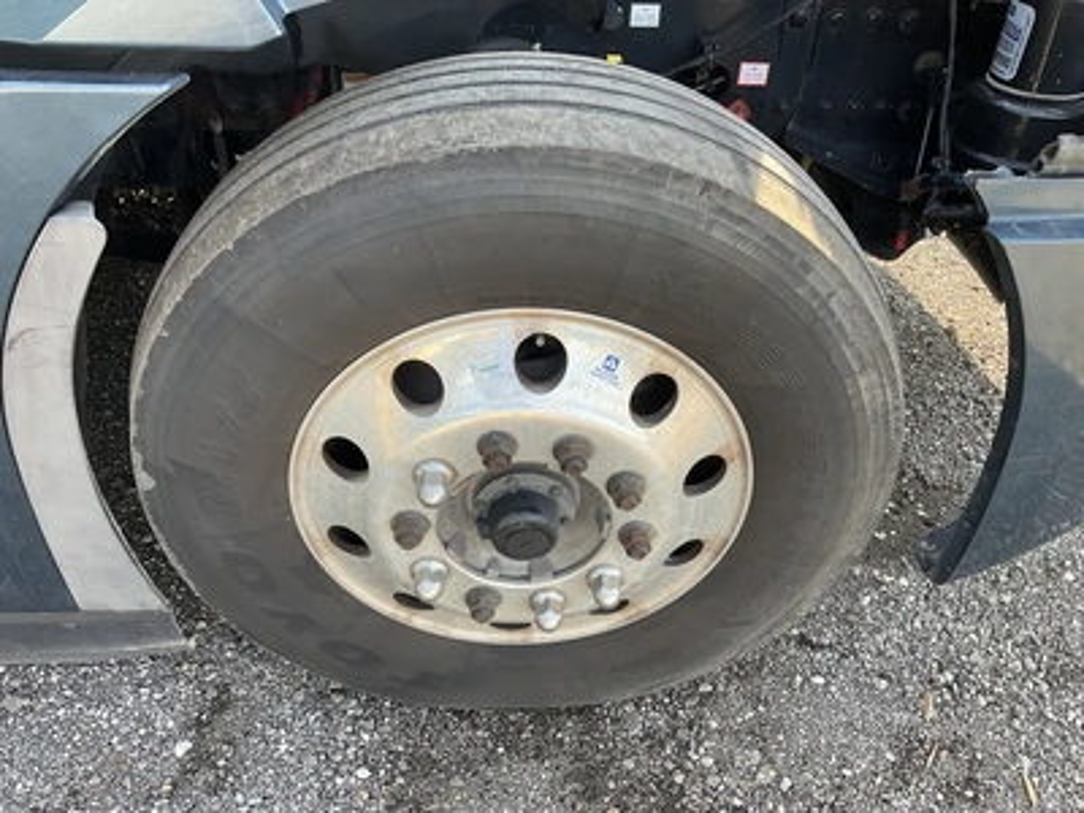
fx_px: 908
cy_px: 406
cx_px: 542
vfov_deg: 48.2
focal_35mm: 29
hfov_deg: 61.7
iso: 25
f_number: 1.8
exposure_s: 1/122
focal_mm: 3
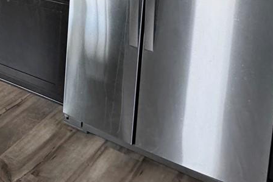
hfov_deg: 30.9
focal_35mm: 52
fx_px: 394
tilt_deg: -7.1
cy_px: -67
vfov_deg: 22.6
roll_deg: -1.4
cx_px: -71
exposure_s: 1/62
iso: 320
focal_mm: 2.22
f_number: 2.2
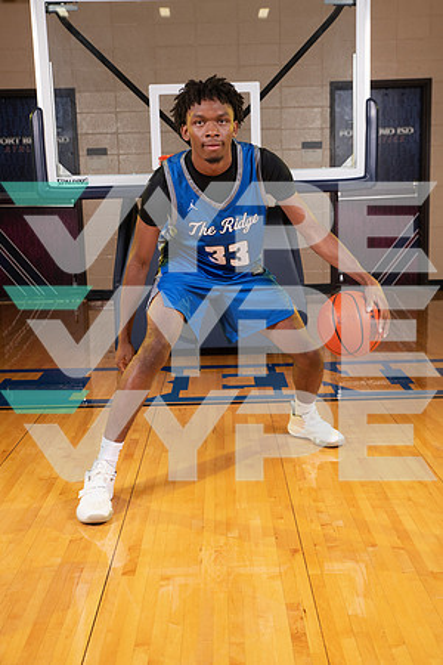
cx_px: 222
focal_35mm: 46
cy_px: 332
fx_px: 849
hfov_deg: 29.2
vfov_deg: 42.7
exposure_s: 1/320
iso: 320
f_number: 7.1
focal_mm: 46
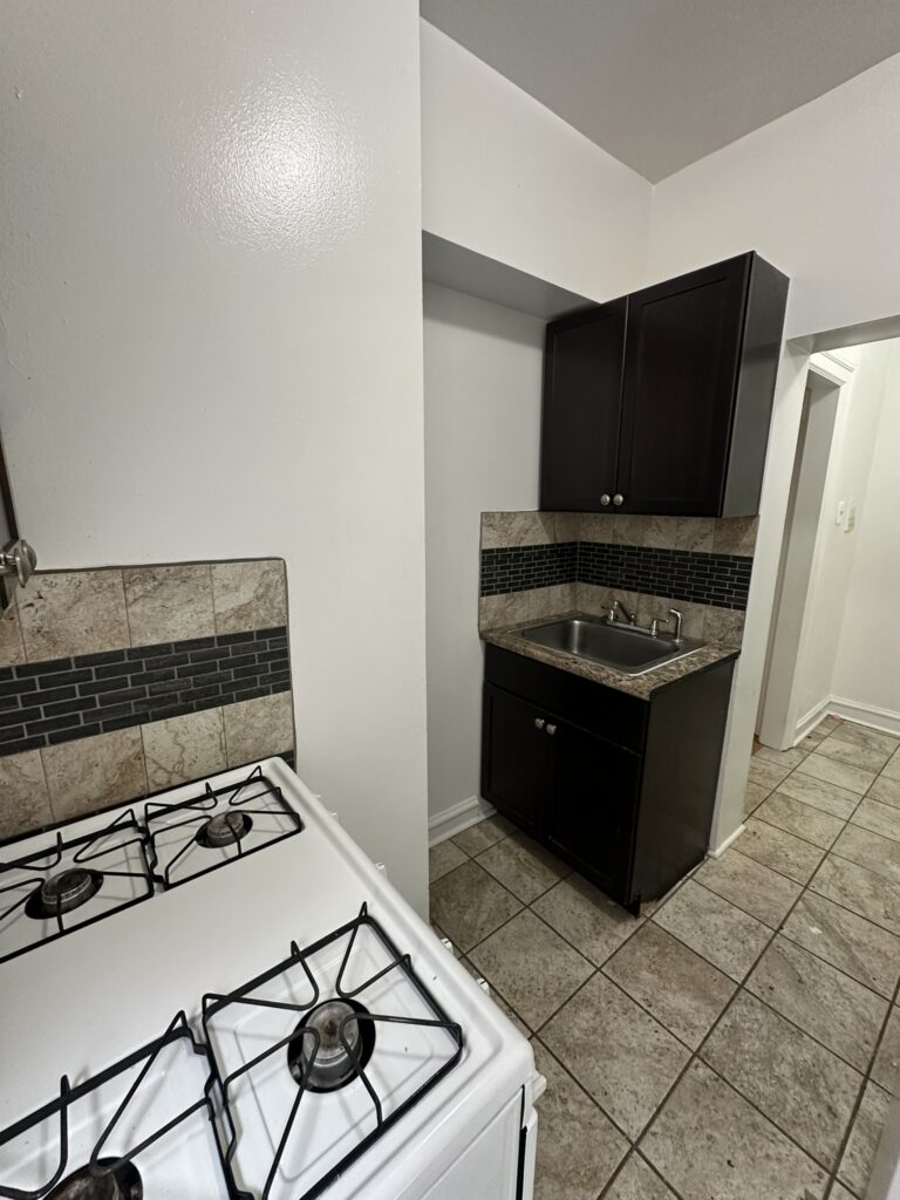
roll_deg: -1.4
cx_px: 450
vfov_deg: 102.1
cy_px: 600
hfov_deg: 85.7
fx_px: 485
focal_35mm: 14
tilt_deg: -11.5
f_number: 2.2
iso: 200
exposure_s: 1/60
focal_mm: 2.22
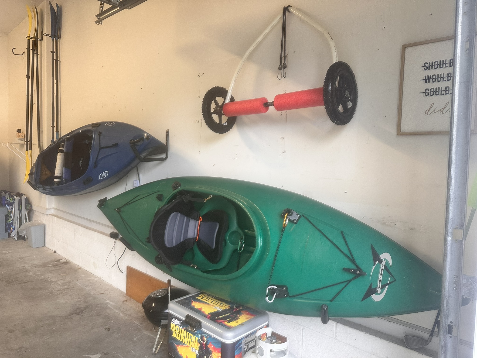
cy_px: 179
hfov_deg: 71.6
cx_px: 238
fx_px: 331
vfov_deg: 56.8
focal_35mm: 24
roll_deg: -1.2
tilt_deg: -3.8
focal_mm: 6.86
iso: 200
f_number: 1.78
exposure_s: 1/120
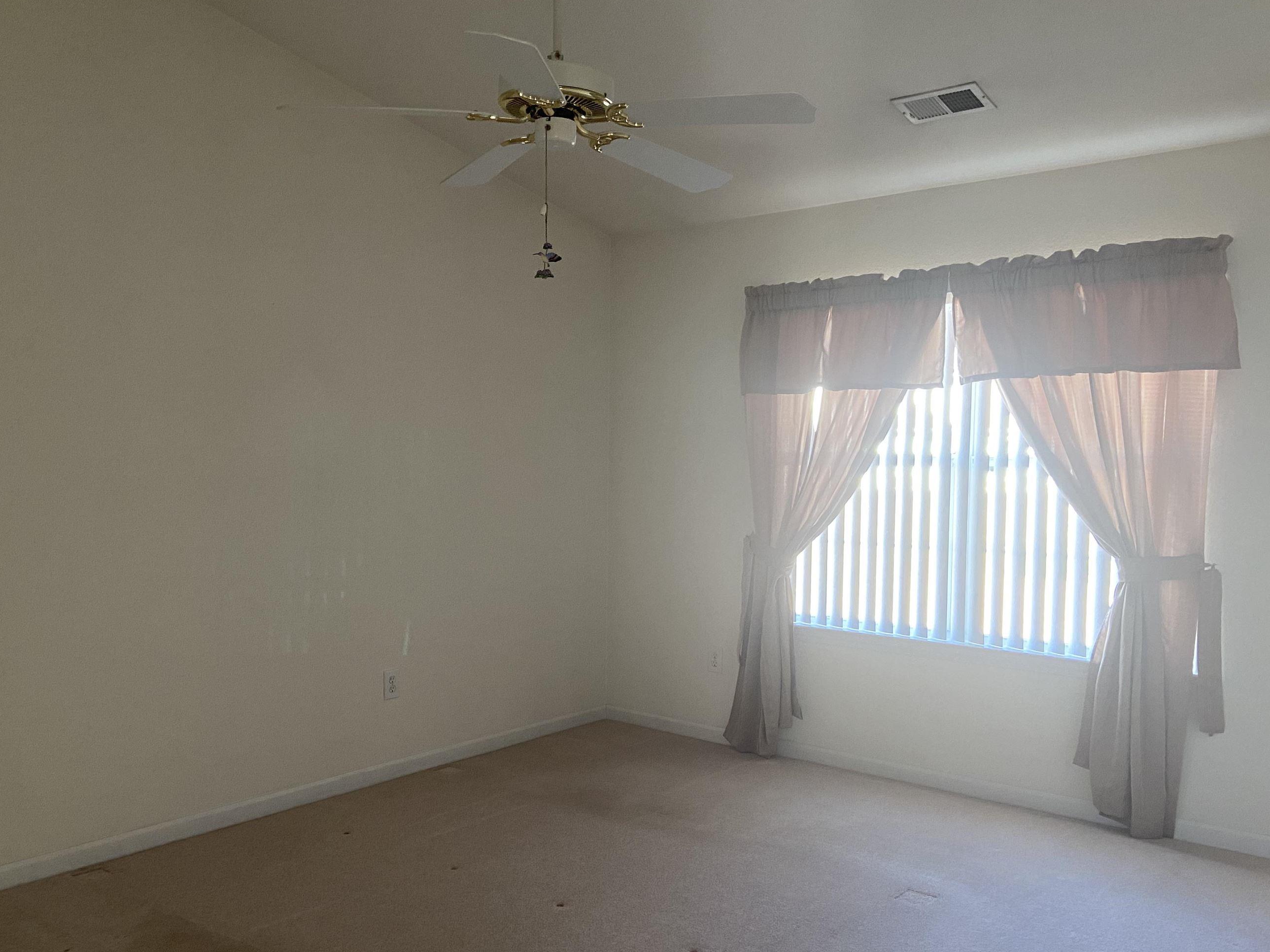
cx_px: 627
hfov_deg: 58.4
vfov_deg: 45.4
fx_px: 1137
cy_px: 522
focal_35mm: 31
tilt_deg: -3.9
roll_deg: -0.3
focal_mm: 4.25
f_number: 1.8
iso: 200
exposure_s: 1/60
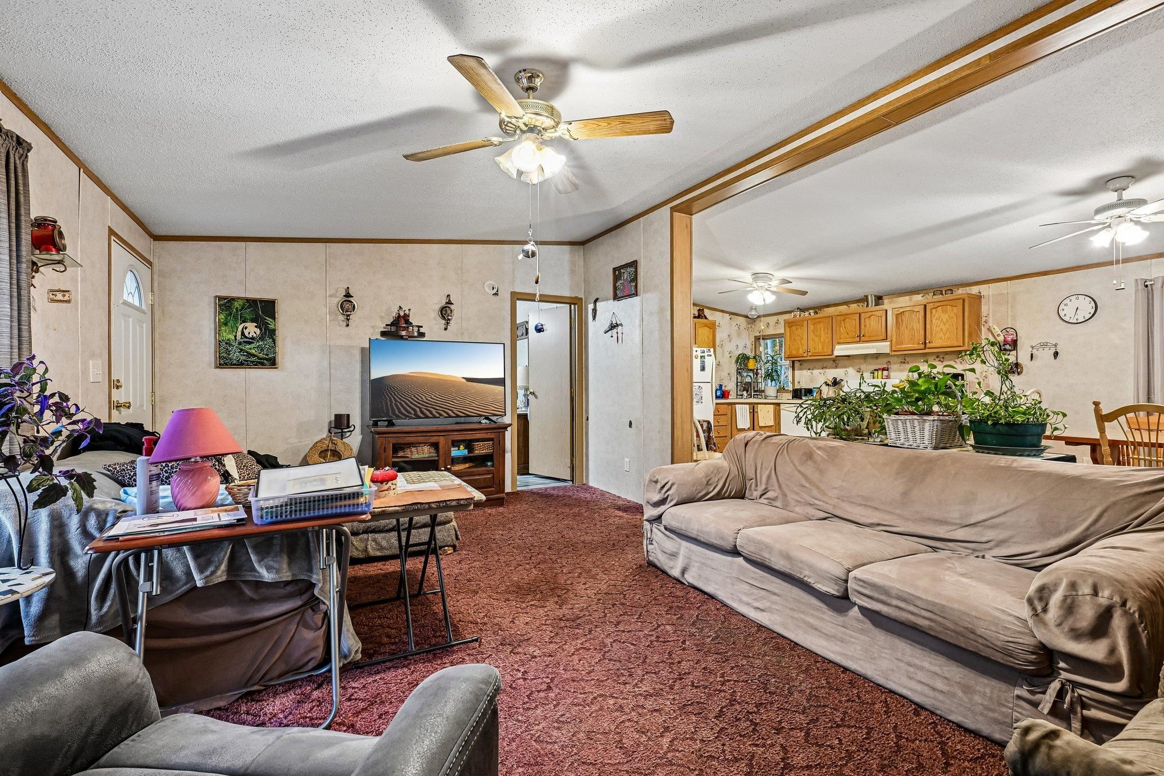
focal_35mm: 16
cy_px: 388
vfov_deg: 73.7
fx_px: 517
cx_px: 582
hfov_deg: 96.7
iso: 400
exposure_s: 1/2.5
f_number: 8
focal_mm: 16
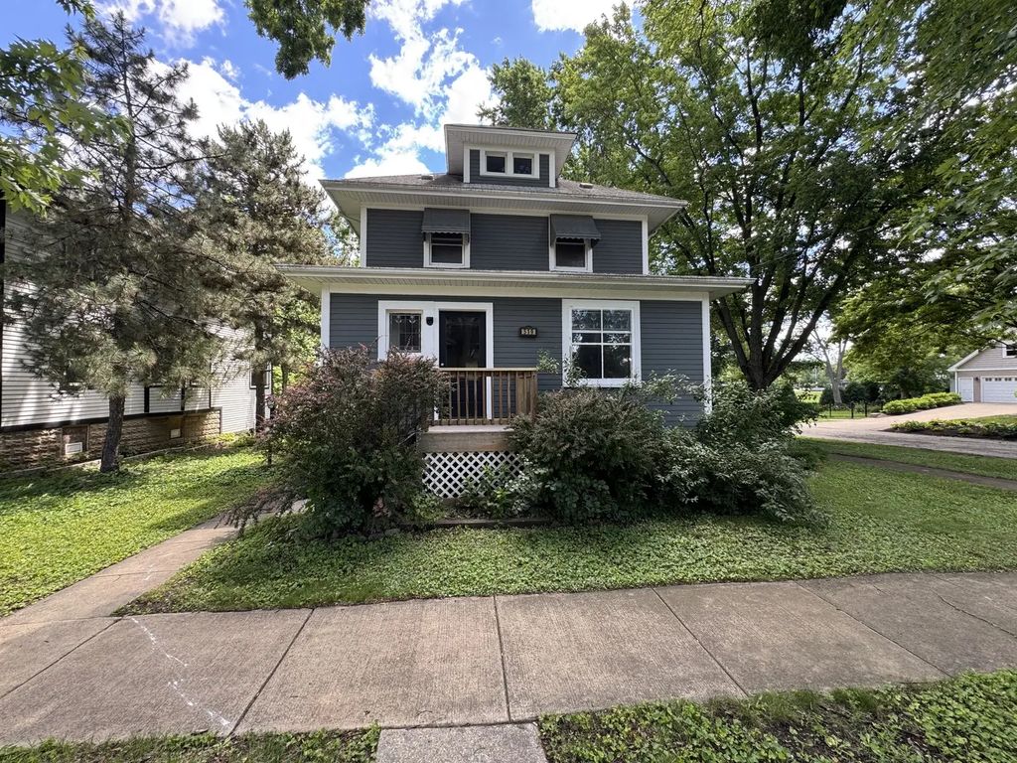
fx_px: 411
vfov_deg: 85.7
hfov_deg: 102.1
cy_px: 382
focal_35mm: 14
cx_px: 508
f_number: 2.2
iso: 40
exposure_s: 1/99
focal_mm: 2.22
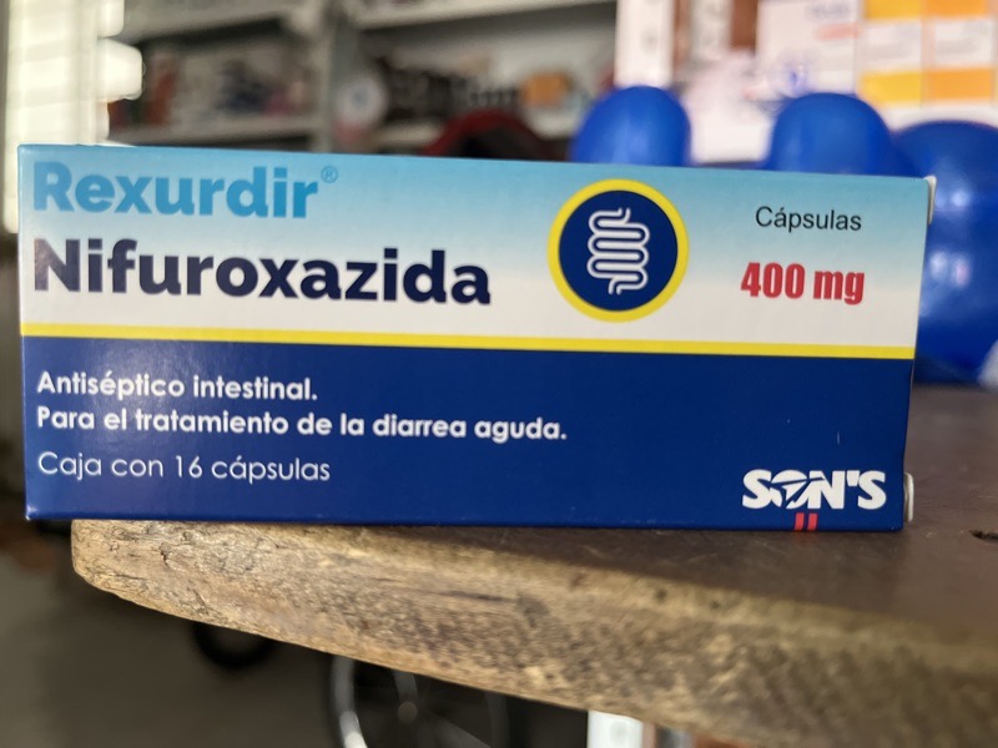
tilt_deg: -4.8
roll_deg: -1.8
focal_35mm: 26
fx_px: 750
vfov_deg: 53.1
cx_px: 499
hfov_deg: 67.3
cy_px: 374
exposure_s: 1/50
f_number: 1.6
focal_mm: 5.1
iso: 500
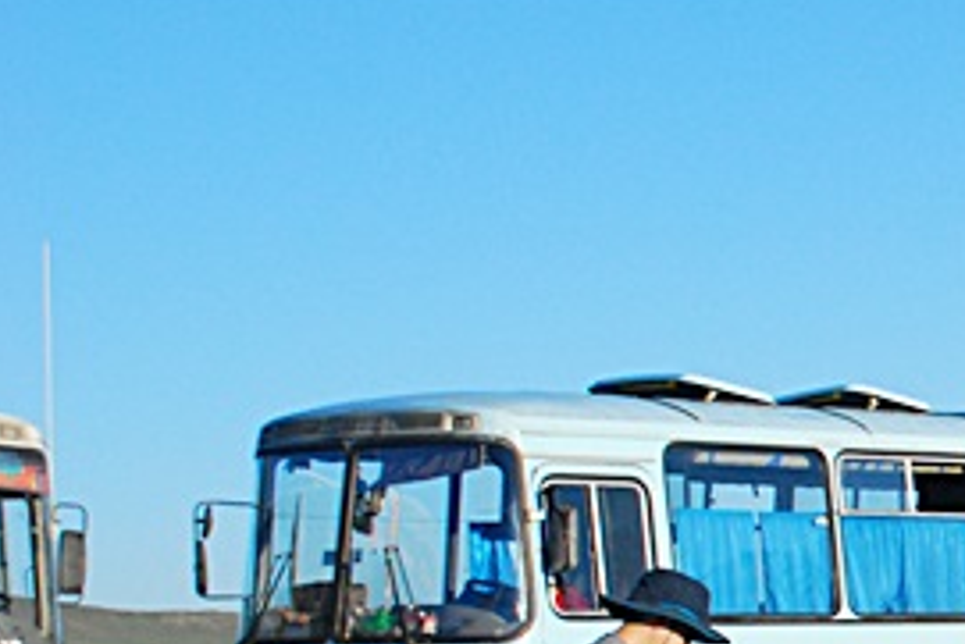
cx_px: 1403
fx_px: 3687
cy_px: 587
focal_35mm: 137
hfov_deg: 14.1
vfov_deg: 9.9
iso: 400
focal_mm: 31
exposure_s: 1/1250
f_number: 6.3
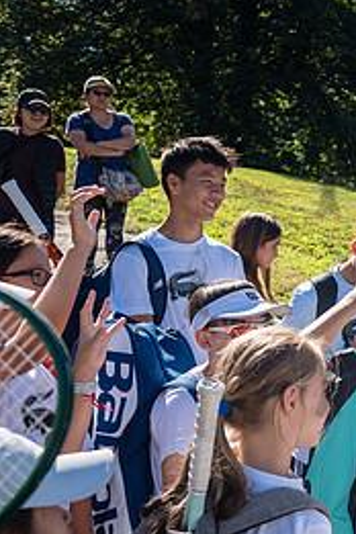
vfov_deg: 28.4
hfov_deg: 16.7
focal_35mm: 71
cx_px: 591
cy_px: 281
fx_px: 1053
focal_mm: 32
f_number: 4
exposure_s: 1/1000
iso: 200
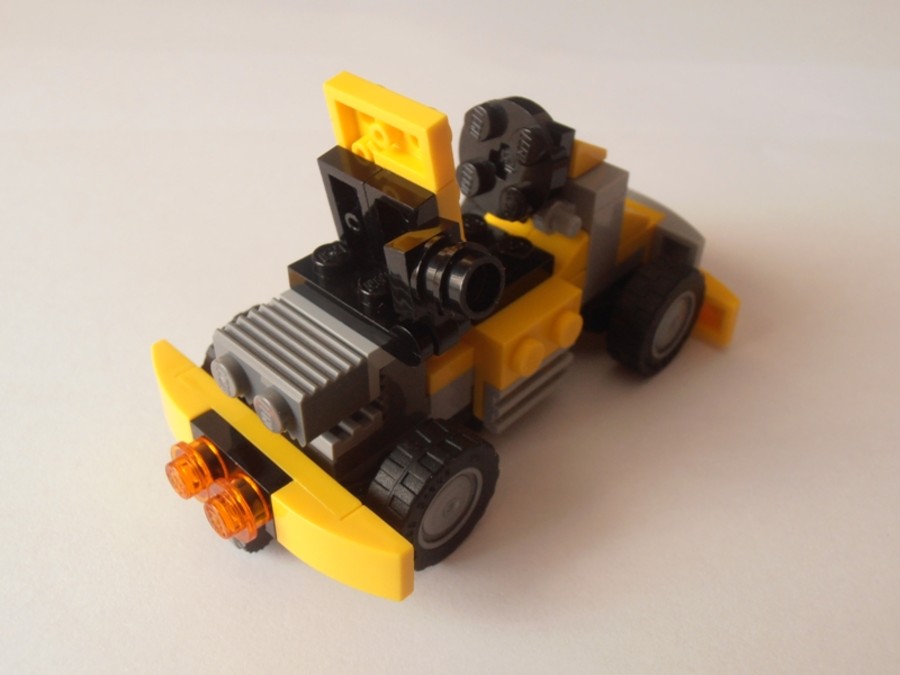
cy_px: 338
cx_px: 450
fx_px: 962
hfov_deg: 50.1
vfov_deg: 38.7
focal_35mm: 37
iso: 125
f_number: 3.9
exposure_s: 1/15
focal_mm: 6.61
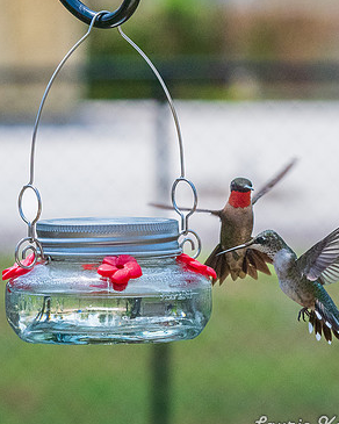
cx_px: 224
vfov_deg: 3.9
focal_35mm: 492
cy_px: 233
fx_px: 6170
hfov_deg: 3.1
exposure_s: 1/3200
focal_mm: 122
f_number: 9
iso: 1400
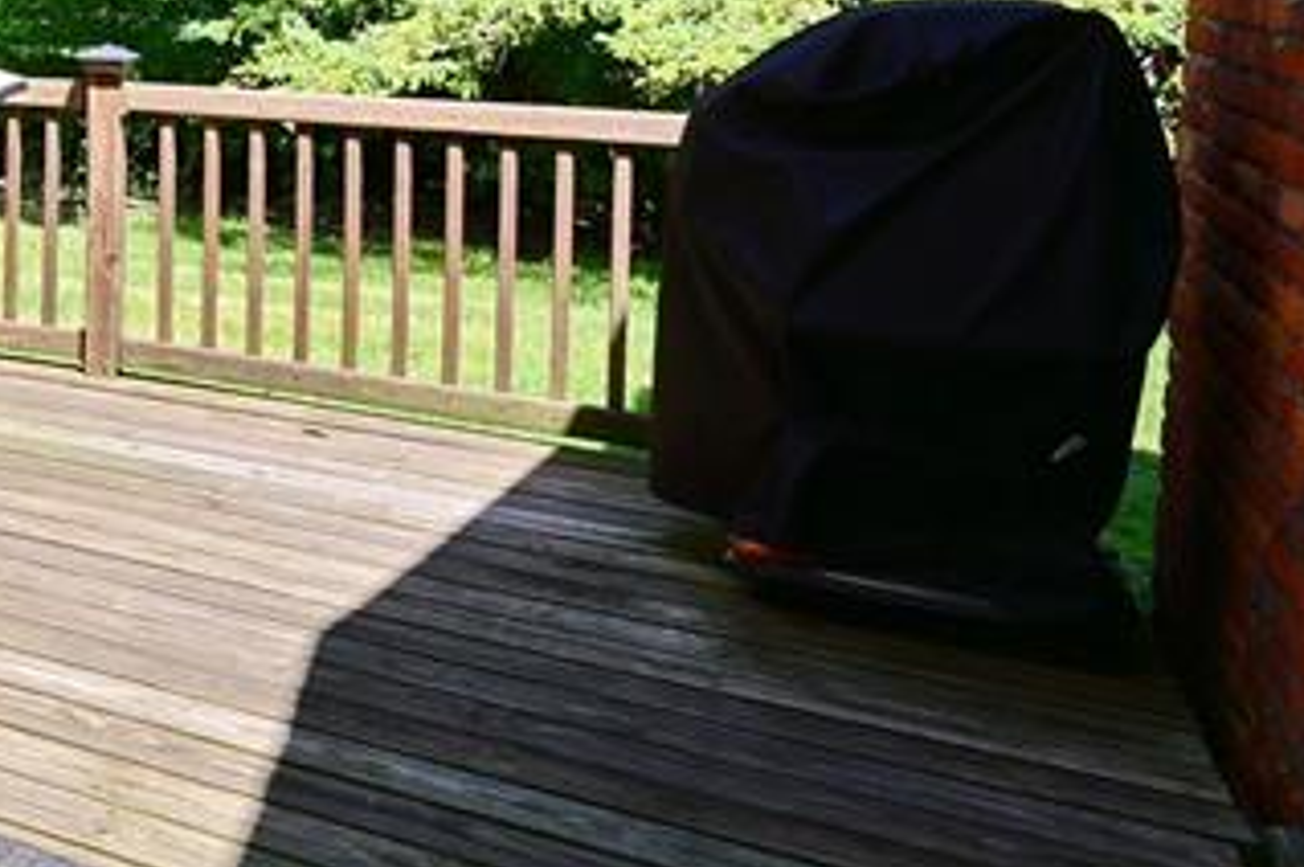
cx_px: -679
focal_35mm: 45
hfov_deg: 28.0
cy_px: 106
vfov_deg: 28.8
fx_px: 1628
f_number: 9
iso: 160
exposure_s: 1/200
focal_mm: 14
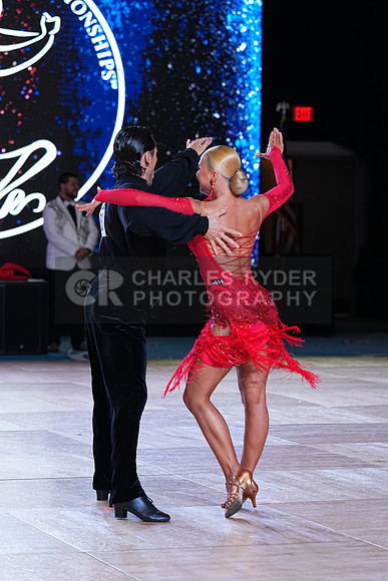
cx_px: 194
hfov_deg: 10.6
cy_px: 290
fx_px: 2084
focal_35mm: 129
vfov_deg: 15.9
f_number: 4
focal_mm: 129
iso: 1600
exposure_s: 1/500
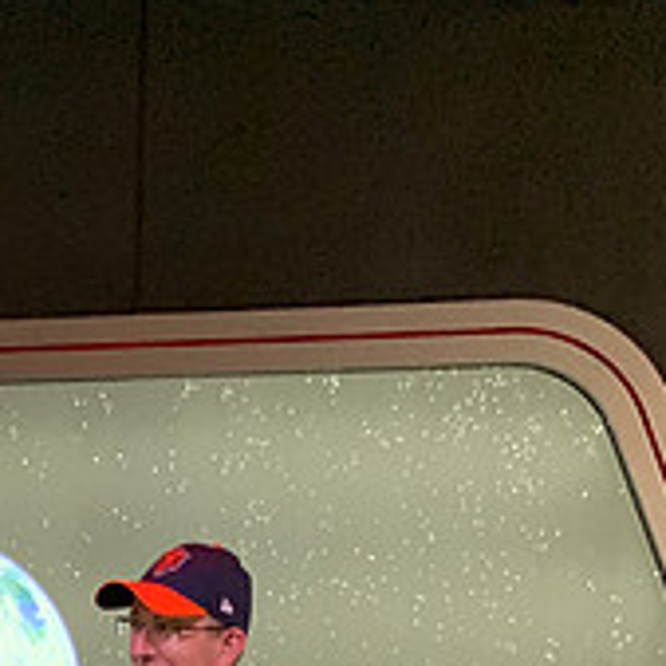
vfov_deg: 18.4
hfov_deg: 20.5
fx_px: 1720
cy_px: 1107
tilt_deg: -11.7
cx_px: -124
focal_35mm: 79
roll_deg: -1.4
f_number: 1.8
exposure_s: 1/52
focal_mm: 4.25
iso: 400
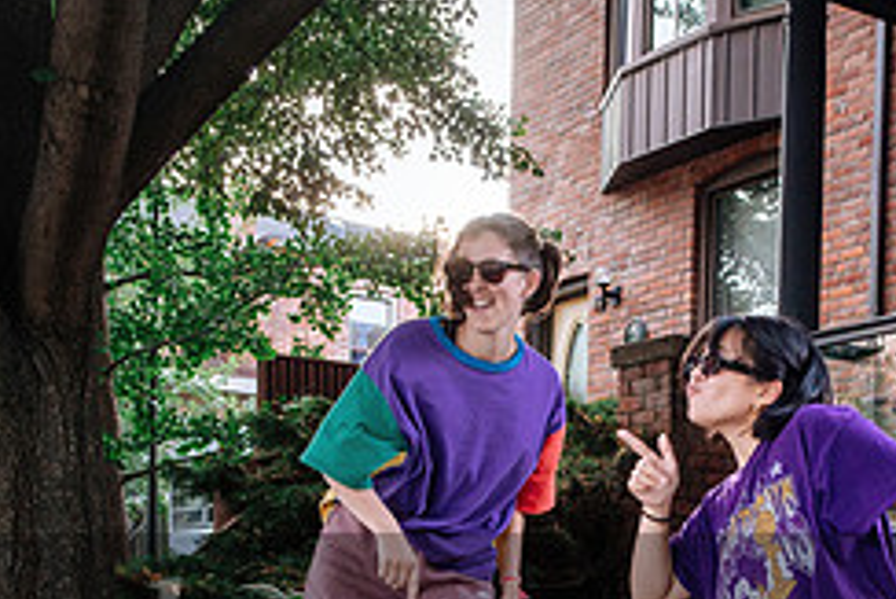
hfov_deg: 34.5
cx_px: 643
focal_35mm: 57
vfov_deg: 22.4
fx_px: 1419
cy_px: 674
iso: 800
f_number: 3.6
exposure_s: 1/250
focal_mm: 16
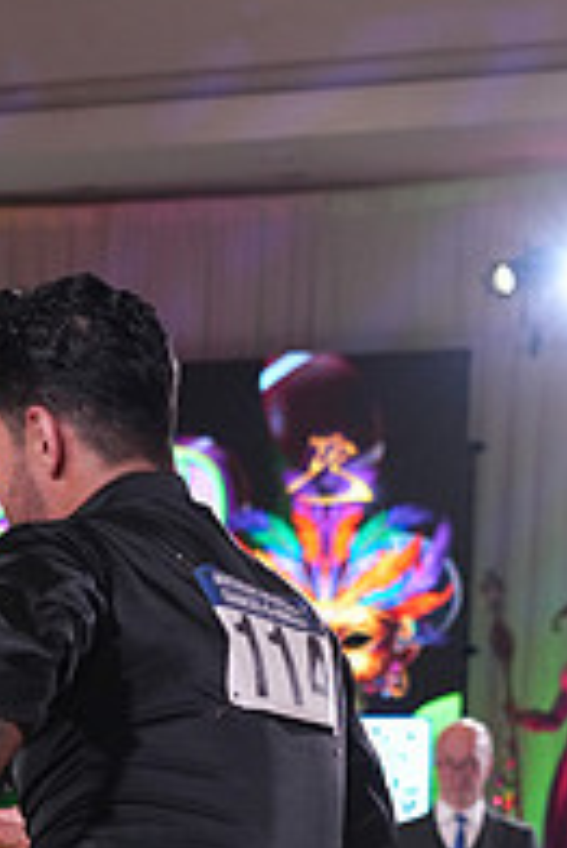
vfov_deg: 12.7
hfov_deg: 8.7
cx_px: -11
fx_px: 3702
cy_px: 1086
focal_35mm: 157
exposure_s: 1/500
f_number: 4
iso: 2500
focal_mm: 53
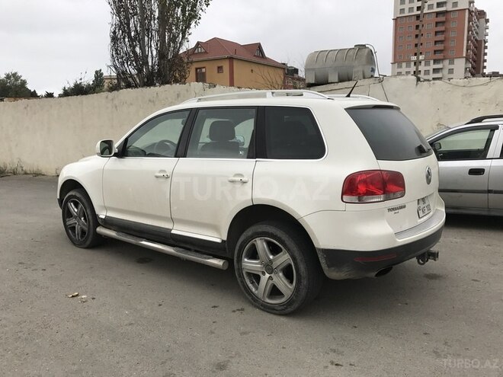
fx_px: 407
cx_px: 252
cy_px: 188
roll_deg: +1.3
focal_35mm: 28
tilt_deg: -6.8
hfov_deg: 63.4
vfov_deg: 49.7
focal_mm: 3.99
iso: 20
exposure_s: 1/334
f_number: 1.8
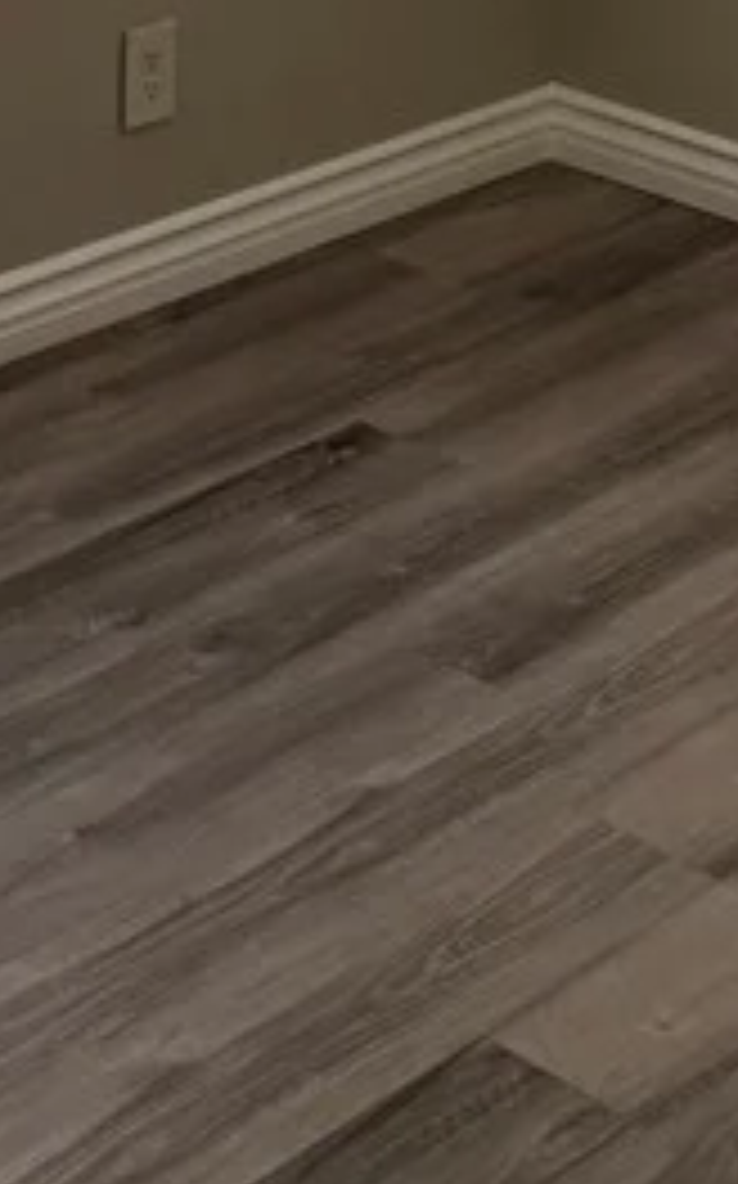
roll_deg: -1.9
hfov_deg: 13.0
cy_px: -509
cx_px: 783
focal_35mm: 99
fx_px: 3191
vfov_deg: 18.9
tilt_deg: -6.7
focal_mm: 6.76
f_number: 1.78
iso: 80
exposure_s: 1/544
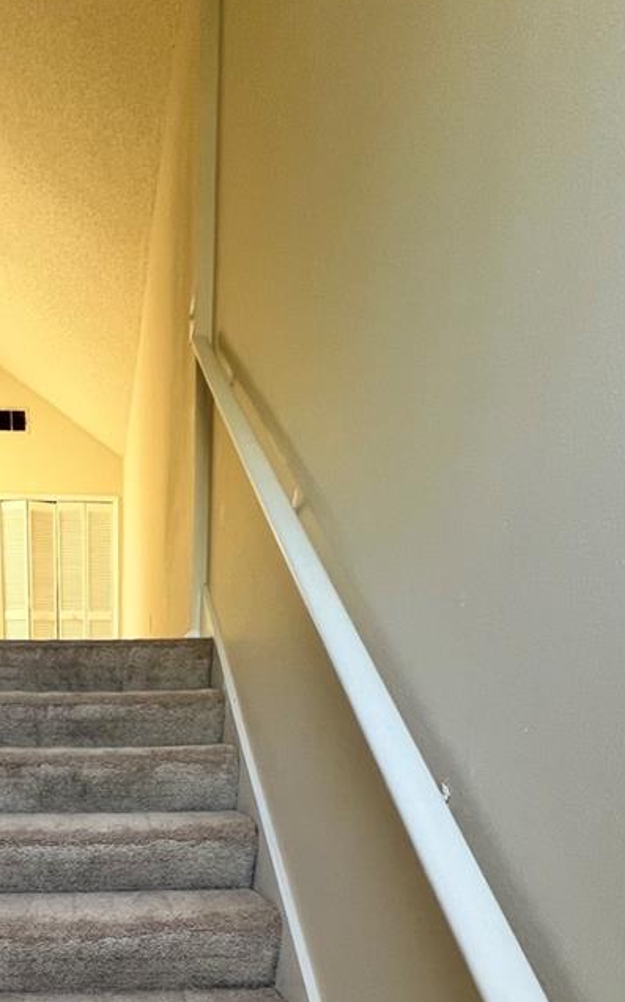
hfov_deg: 45.2
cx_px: 128
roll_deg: +0.4
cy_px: 898
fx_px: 709
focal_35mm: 26
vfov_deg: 60.0
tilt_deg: -12.6
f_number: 1.8
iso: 160
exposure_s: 1/99
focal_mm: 1.57
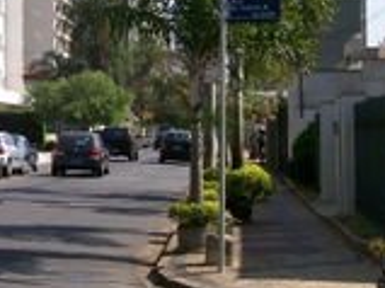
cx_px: 31
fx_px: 1211
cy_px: 90
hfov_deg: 17.8
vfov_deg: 13.5
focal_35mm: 109
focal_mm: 6
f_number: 4.8
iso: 80
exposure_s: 1/476
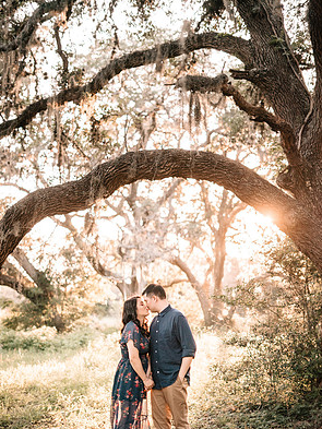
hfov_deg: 26.6
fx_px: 682
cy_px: 241
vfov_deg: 34.9
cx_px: 160
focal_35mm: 55
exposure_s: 1/3200
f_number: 1.8
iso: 2500
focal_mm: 50
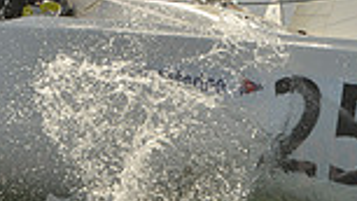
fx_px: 3388
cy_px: 39
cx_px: 173
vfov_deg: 3.4
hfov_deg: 6.0
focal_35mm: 358
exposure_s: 1/2000
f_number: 11
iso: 400
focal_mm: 90
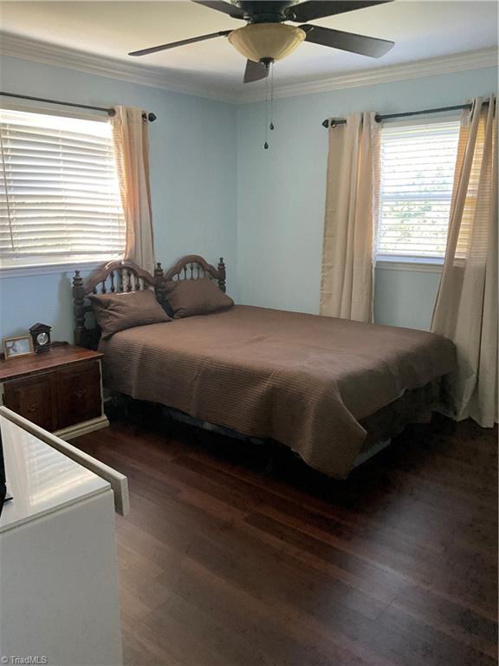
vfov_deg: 61.7
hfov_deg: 48.2
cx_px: 250
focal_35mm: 29
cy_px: 333
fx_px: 557
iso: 250
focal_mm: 3
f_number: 1.8
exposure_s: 1/60
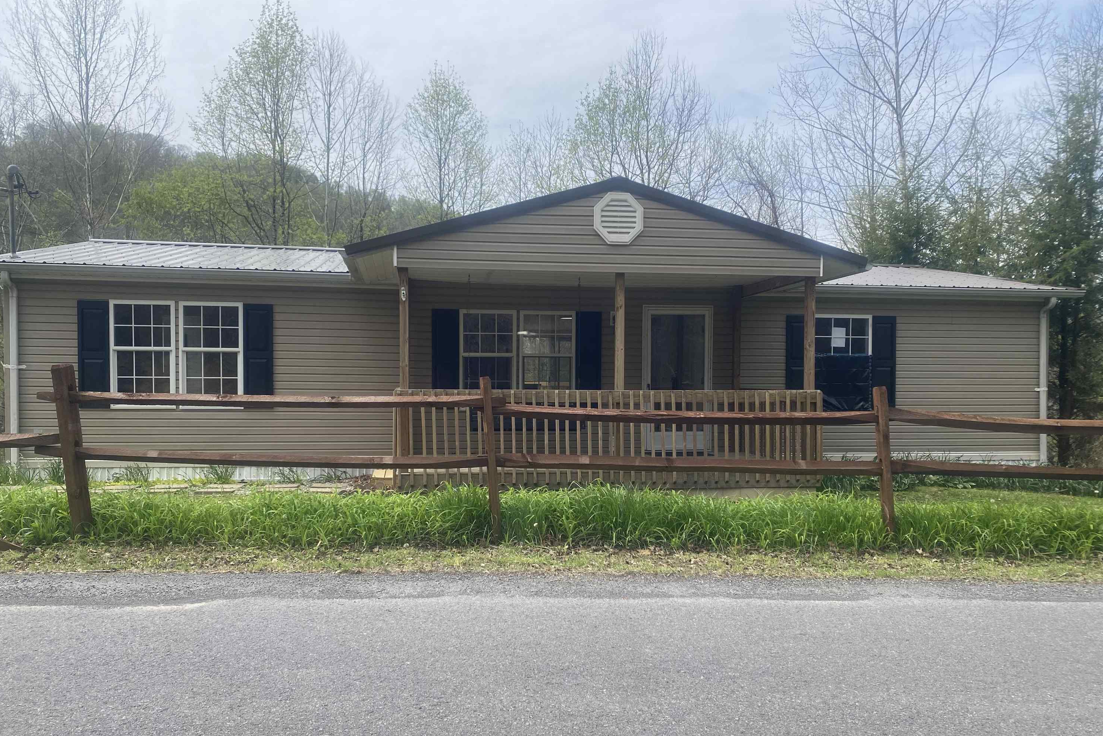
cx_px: 551
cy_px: 421
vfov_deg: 46.3
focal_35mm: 28
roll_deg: -0.3
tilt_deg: -5.3
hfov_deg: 65.5
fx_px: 858
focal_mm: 4.25
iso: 32
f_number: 1.8
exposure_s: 1/2141
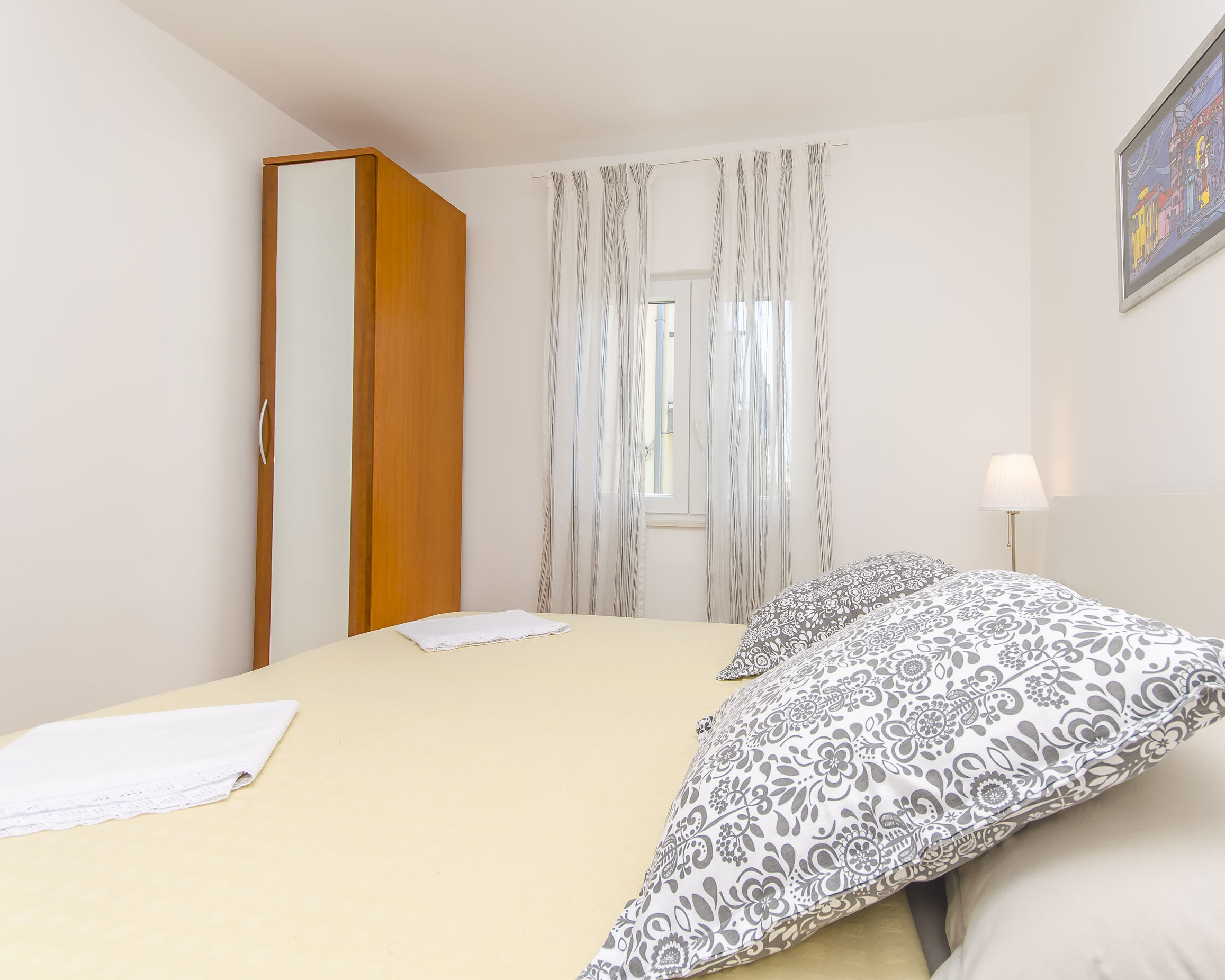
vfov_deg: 77.0
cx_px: 695
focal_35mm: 17
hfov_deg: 89.1
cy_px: 489
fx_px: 616
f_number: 7.1
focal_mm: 10
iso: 100
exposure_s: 1/100
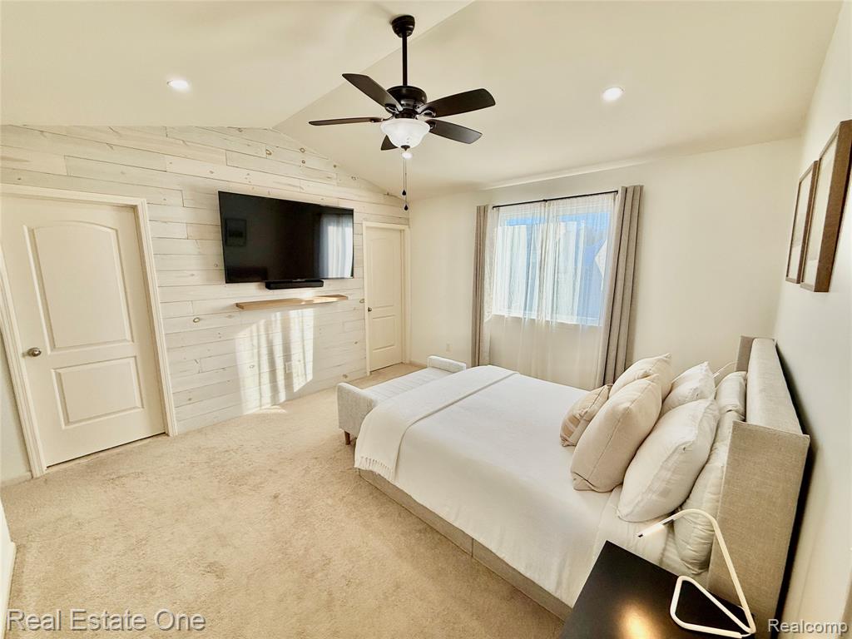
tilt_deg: -9.3
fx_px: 345
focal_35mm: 14
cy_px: 320
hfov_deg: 102.1
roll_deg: +0.0
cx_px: 426
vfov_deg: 85.7
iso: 64
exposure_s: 1/275
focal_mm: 2.22
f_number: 2.2
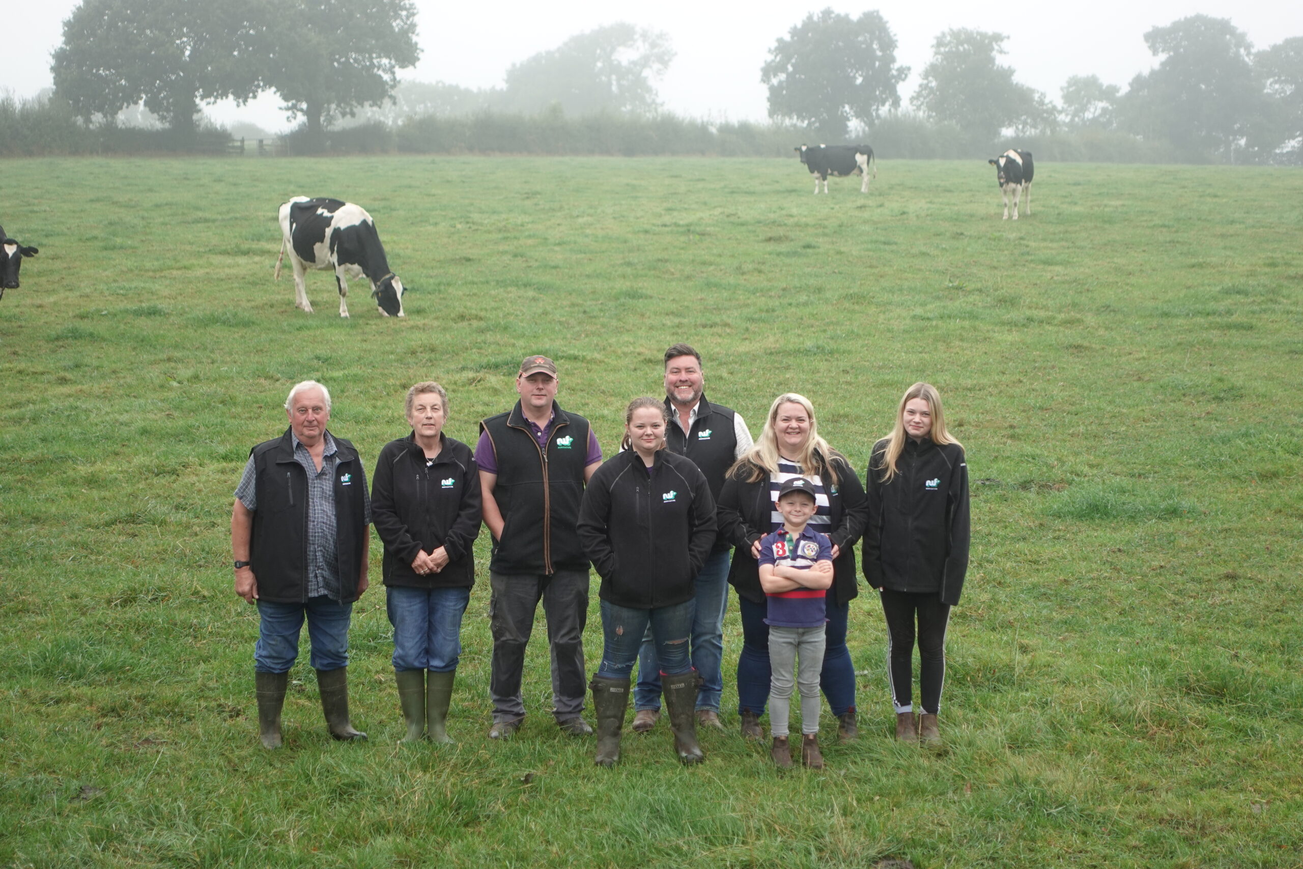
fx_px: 2534
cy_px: 434
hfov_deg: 28.8
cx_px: 652
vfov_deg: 19.5
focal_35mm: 70
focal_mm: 25.7
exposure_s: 1/160
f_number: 2.8
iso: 125
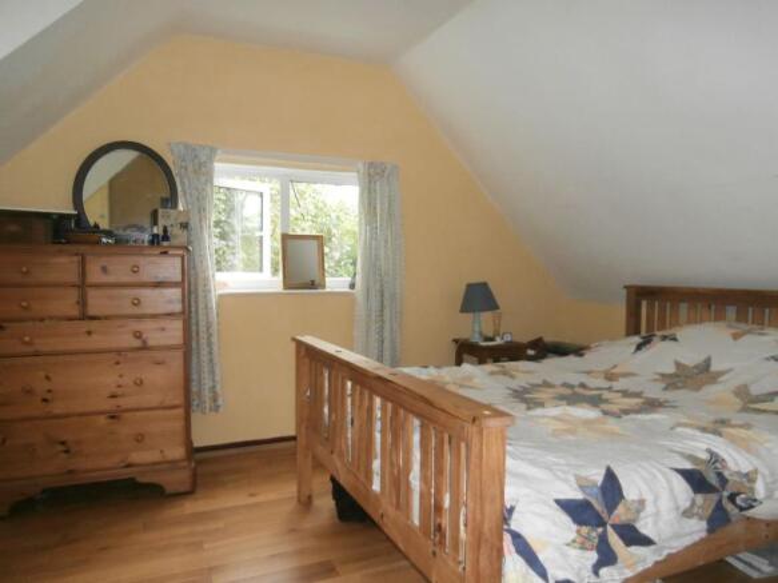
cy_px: 292
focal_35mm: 24
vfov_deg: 56.8
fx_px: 539
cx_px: 389
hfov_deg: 71.6
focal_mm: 4.2
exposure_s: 1/30
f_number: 3
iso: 200
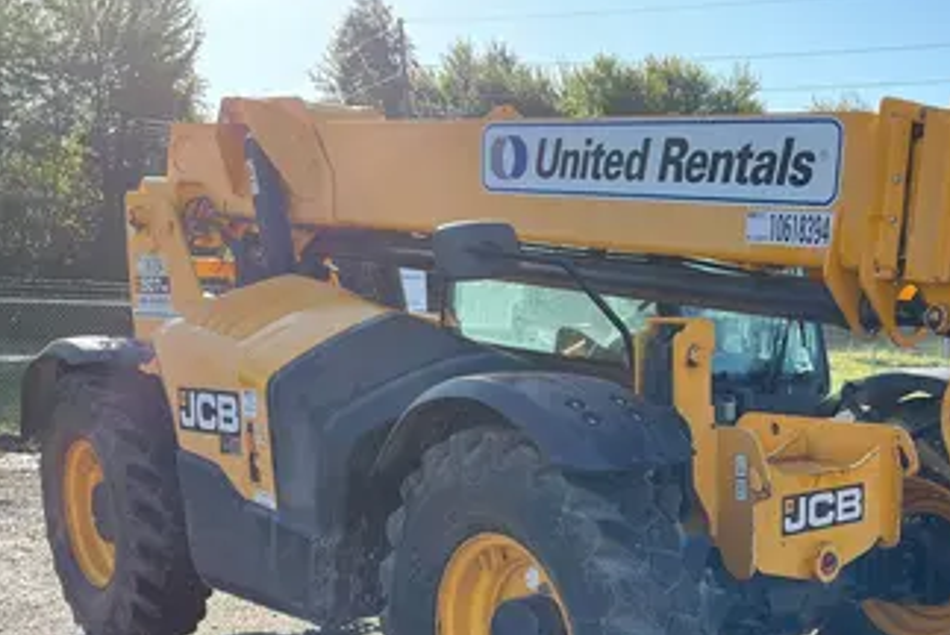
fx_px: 1215
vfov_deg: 28.4
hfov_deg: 41.3
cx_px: 724
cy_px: 542
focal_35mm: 46
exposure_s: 1/951
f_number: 1.6
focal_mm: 5.1
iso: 50
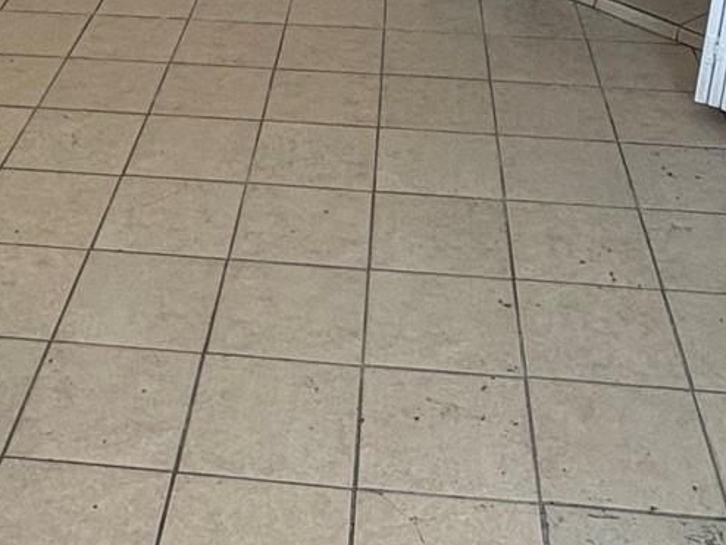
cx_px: 260
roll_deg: +0.1
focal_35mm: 58
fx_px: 1217
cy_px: 9
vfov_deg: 24.2
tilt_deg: -23.3
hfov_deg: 33.0
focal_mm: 2.22
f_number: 2.2
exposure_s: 1/60
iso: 125
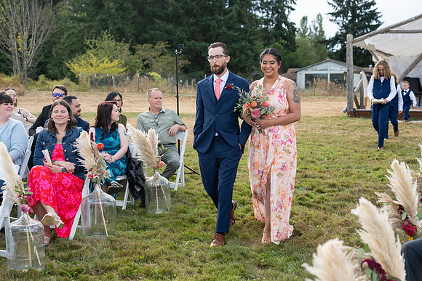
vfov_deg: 23.8
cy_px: 140
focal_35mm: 57
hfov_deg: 35.0
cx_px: 211
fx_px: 668
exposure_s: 1/800
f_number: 4.5
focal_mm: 57
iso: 400
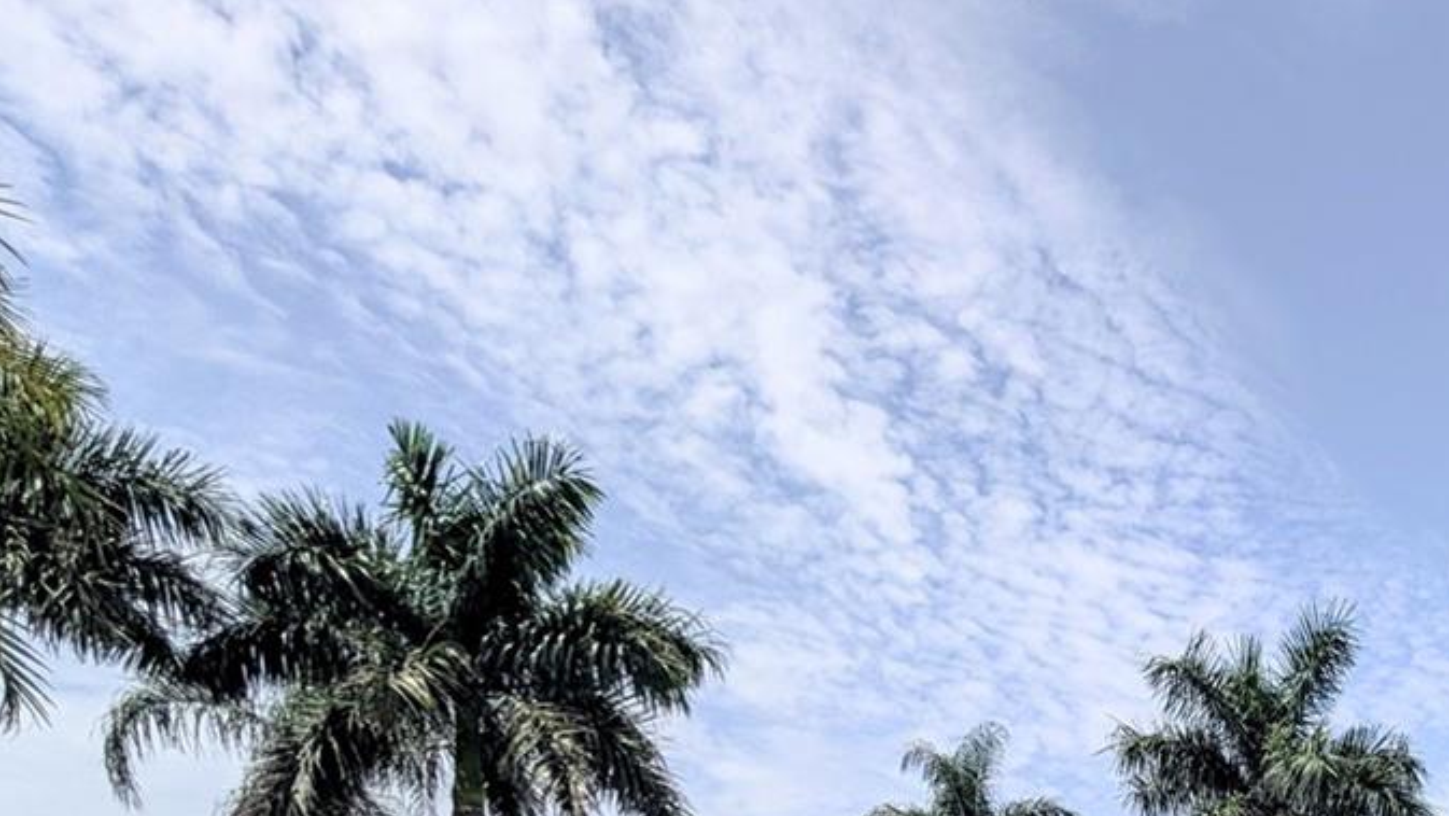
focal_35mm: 31
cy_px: 1115
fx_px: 1191
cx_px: 1300
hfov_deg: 54.6
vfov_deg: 29.0
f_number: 1.7
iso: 55
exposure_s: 1/4878
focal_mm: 2.02
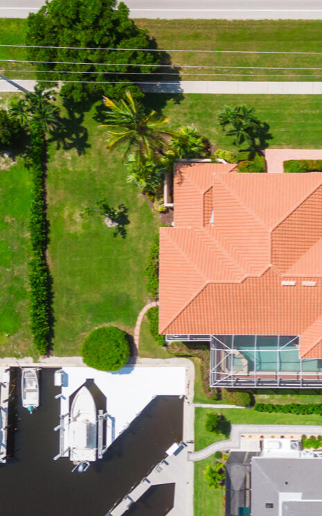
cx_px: 299
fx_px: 491
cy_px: 266
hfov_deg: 34.0
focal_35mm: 35
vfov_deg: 55.3
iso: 110
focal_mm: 6.72
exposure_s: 1/6000
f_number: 1.7
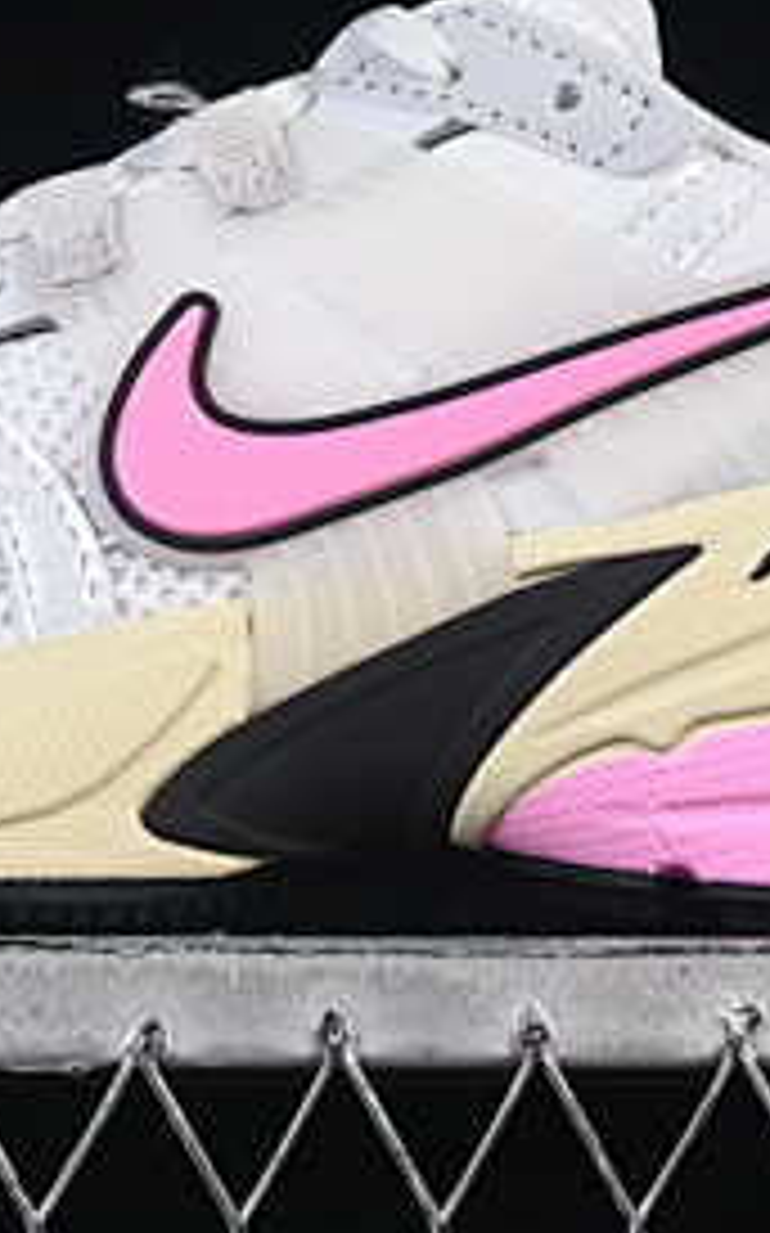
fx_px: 7495
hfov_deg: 5.9
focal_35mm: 223
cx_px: 288
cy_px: 178
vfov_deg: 9.4
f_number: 8
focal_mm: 50
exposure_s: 1/80
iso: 160
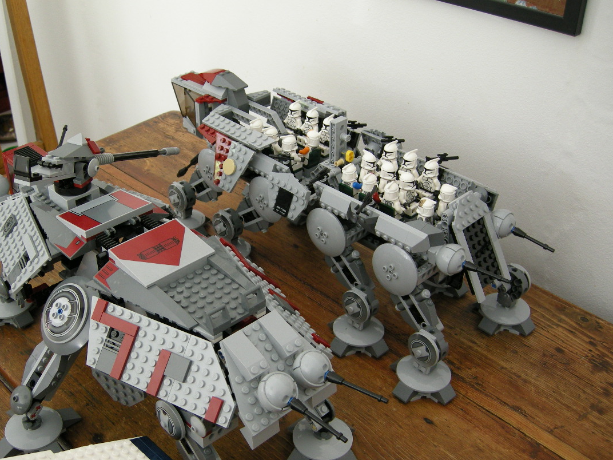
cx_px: 258
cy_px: 265
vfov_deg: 33.5
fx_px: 761
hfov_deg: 43.7
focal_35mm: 43
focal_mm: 7.5
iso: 127
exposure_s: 1/30
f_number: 2.7
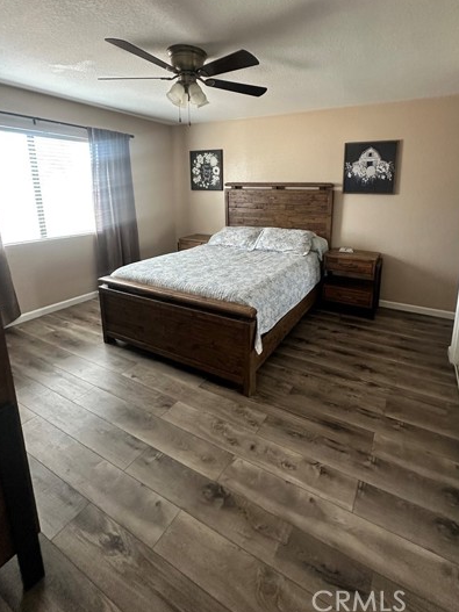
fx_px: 301
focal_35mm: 17
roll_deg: -1.7
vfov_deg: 89.9
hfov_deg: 74.2
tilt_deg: -10.9
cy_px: 246
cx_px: 265
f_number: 2.2
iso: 500
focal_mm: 2.22
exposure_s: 1/60
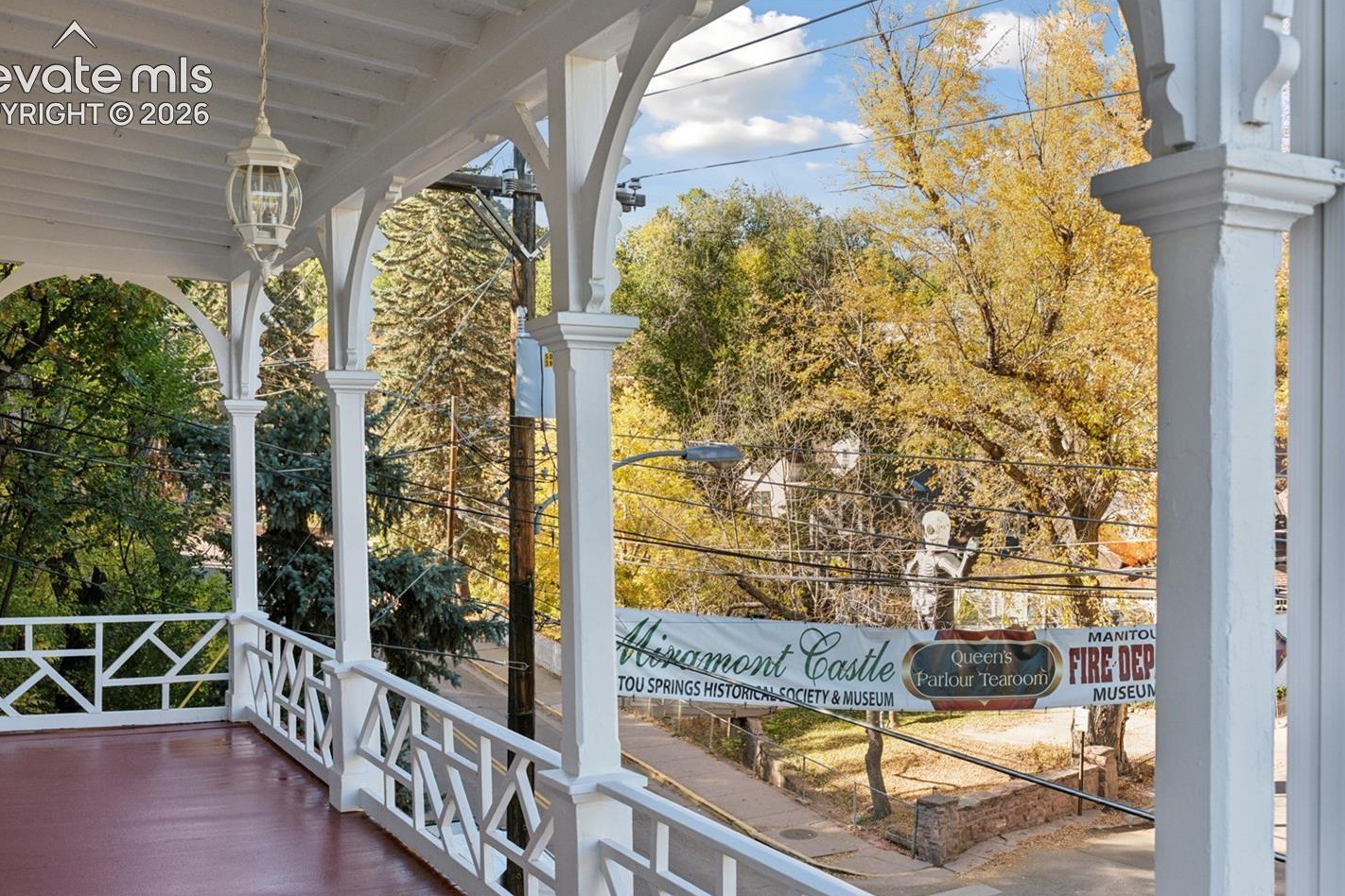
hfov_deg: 53.1
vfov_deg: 36.8
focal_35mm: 36
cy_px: 498
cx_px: 680
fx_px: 1345
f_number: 8
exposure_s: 1/250
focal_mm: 32
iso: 400
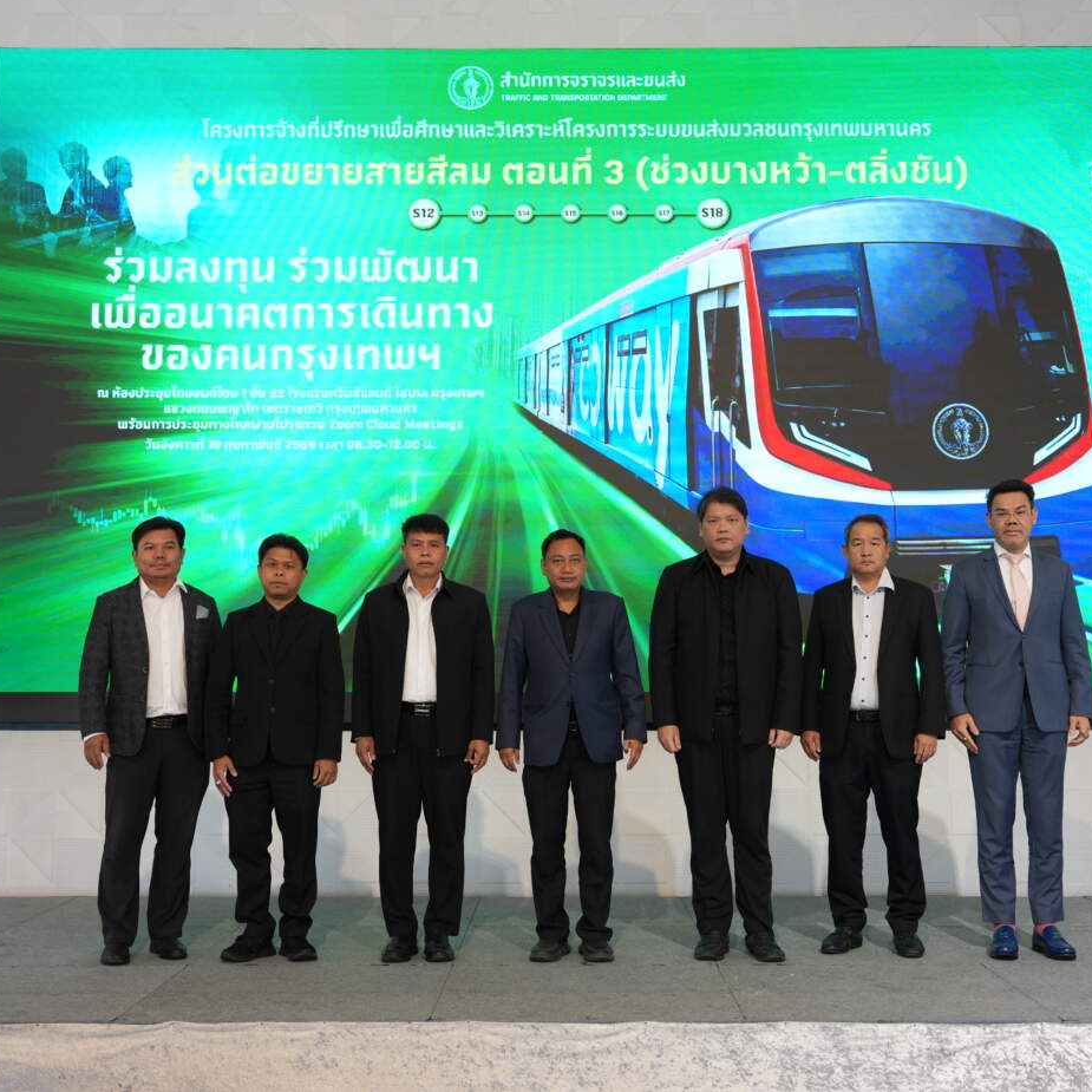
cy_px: 542
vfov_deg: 37.6
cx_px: 564
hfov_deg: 37.5
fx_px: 1606
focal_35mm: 45
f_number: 2.8
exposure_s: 1/200
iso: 800
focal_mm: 35
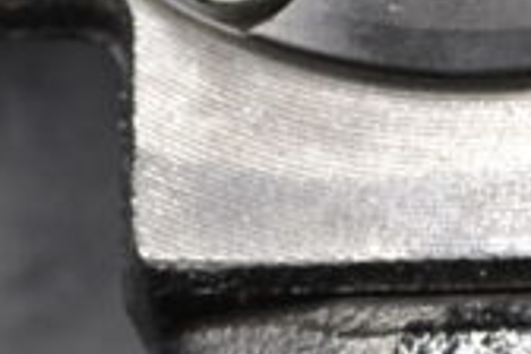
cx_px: 455
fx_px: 5044
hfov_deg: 6.0
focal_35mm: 342
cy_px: -278
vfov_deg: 4.0
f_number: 4.8
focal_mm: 32
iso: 400
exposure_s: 1/50
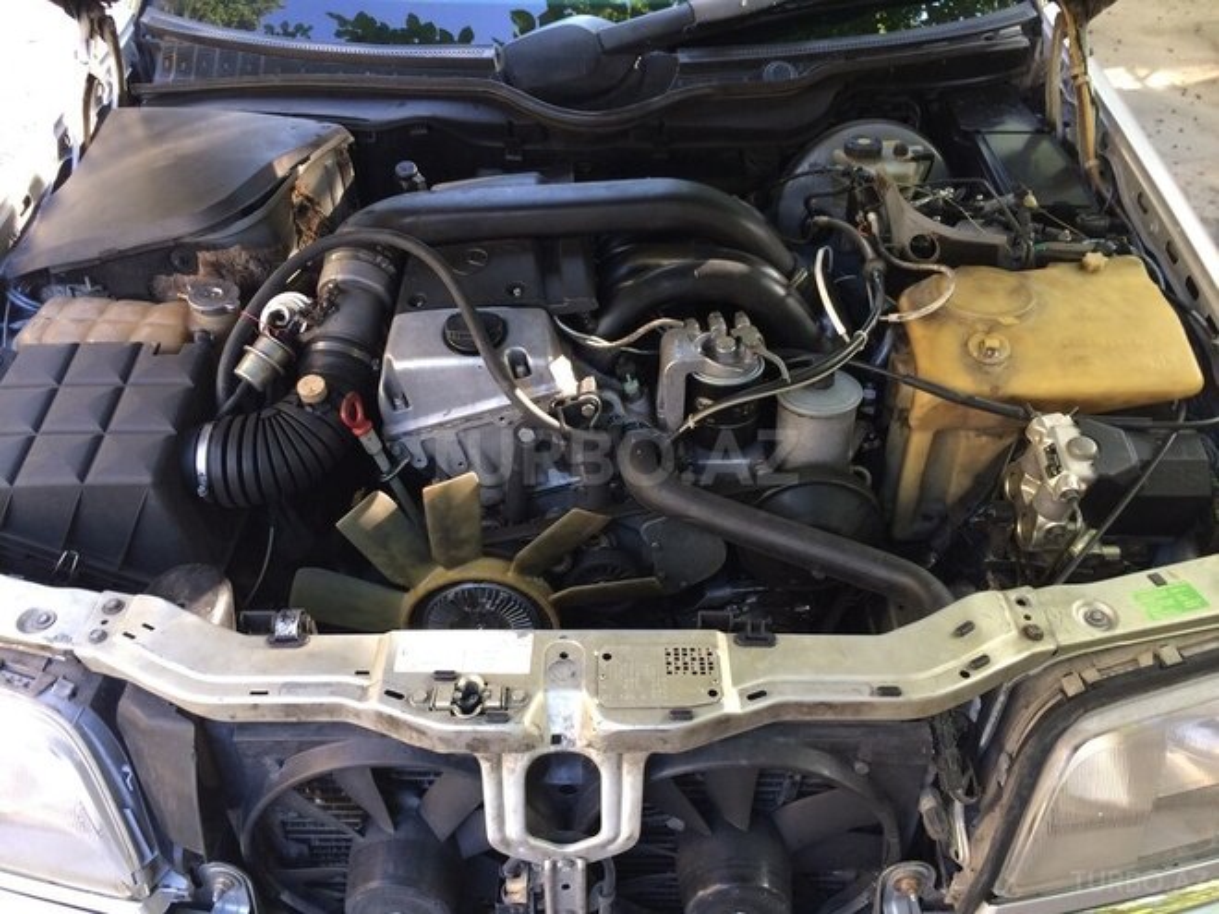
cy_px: 457
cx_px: 610
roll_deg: -0.8
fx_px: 1021
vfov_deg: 48.2
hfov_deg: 61.7
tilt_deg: -38.7
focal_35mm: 29
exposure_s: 1/33
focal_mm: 4.15
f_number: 2.2
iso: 50
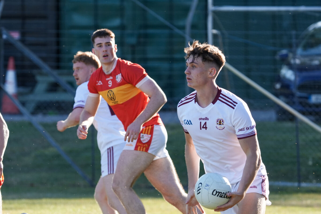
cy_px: 107
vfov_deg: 3.8
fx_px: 3201
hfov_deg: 5.7
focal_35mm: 359
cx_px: 160
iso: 1000
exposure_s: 1/1000
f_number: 6.3
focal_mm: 359
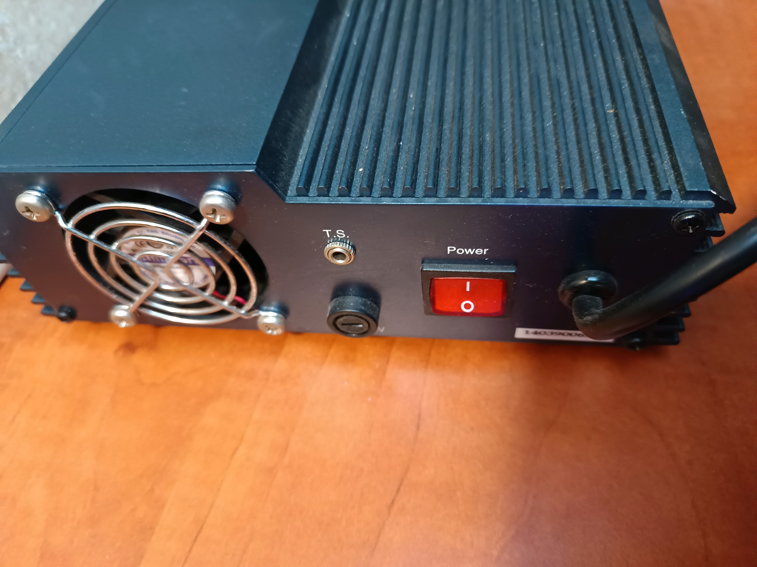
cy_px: 284
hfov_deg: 71.6
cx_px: 378
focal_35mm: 24
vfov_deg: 56.8
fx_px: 525
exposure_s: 1/20
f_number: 1.7
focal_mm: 5.31
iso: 1936
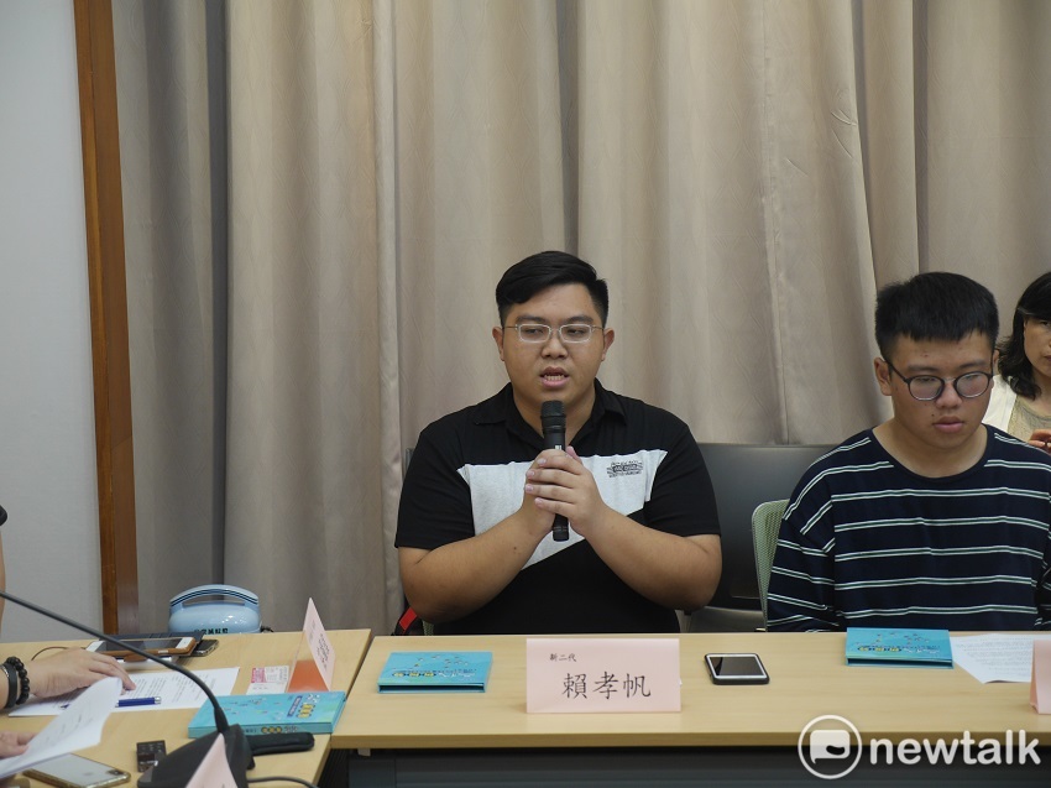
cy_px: 394
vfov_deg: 21.0
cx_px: 526
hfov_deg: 27.8
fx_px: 2125
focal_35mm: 70
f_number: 2.8
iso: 500
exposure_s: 1/80
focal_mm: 35
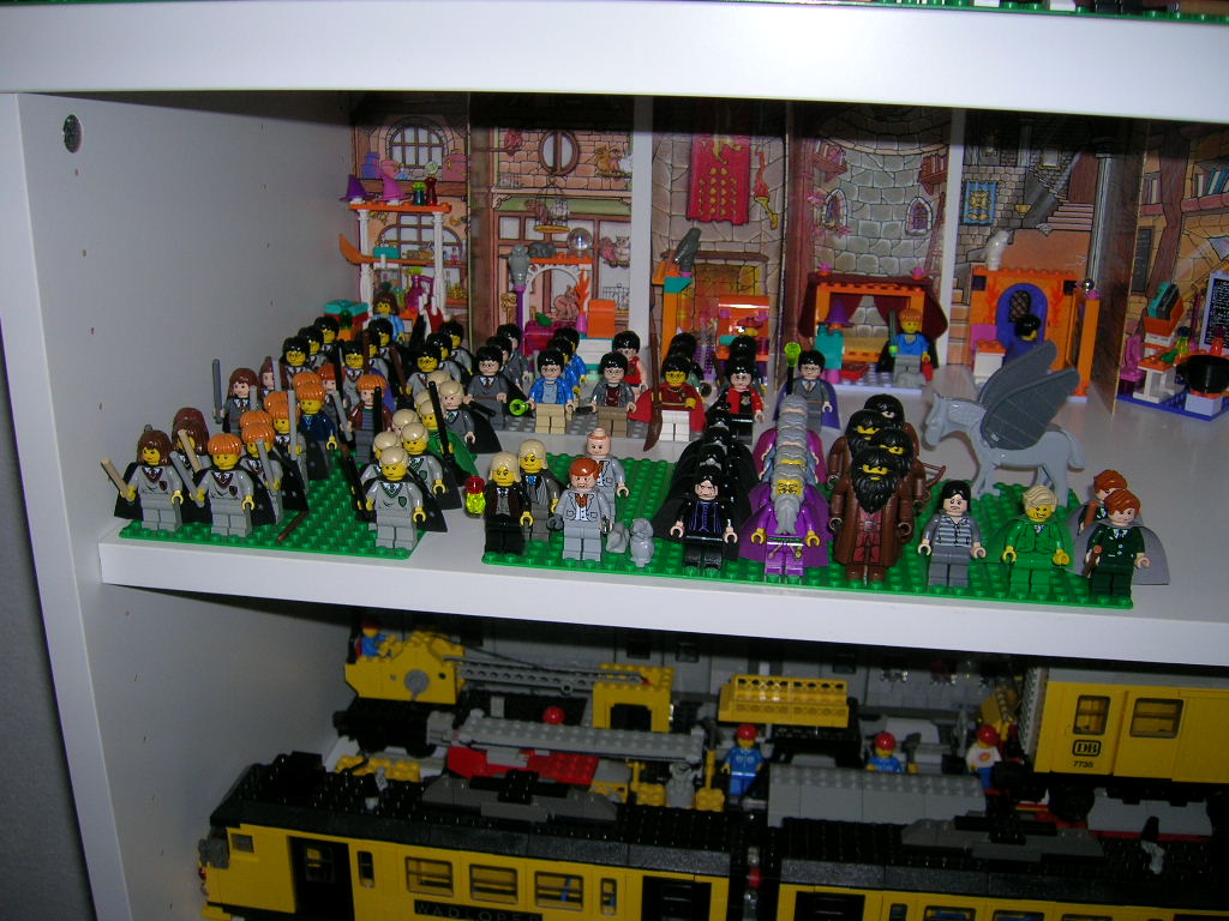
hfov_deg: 52.6
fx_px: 1243
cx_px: 614
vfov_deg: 40.7
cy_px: 460
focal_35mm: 35
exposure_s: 1/60.1
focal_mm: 5.8
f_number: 2.9
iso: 50
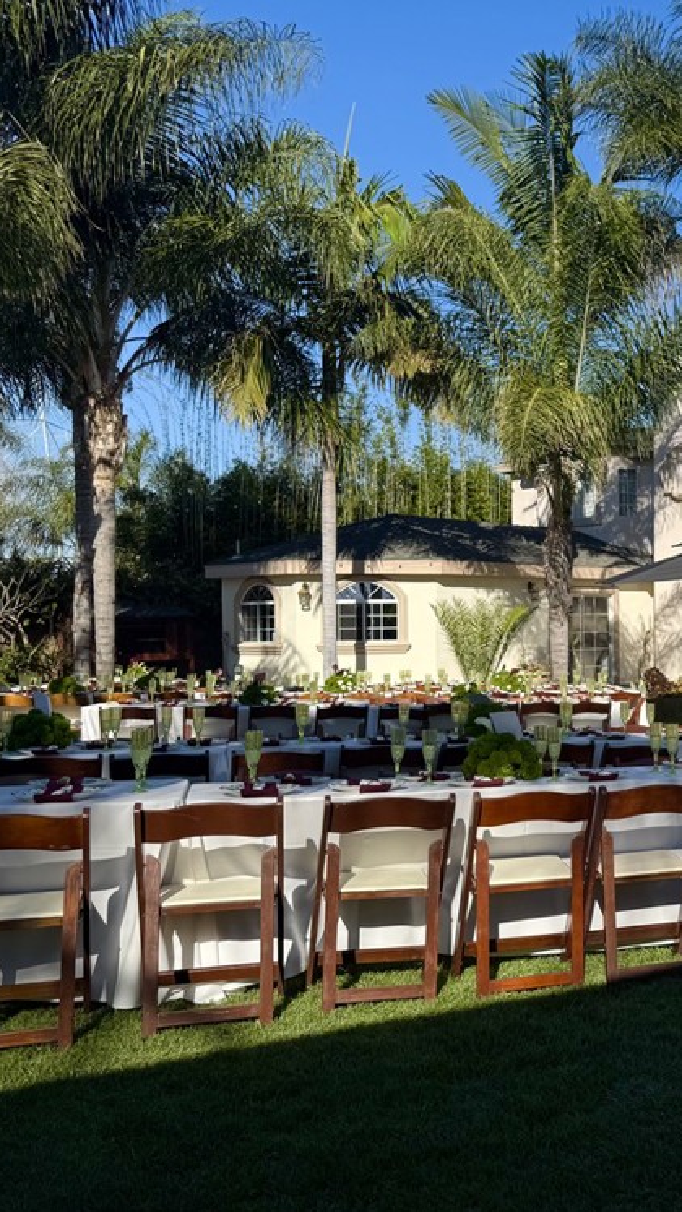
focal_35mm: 35
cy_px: 607
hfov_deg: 30.3
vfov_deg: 56.6
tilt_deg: +0.8
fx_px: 1126
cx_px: 745
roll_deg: +0.4
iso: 80
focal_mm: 6.76
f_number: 1.78
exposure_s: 1/3759
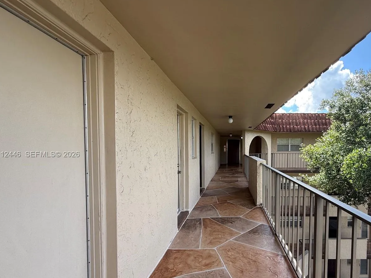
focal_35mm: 19
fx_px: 204
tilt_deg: -2.6
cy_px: 155
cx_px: 233
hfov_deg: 83.0
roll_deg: +0.3
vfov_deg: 68.5
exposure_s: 1/333
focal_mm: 2.22
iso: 50
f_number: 2.2
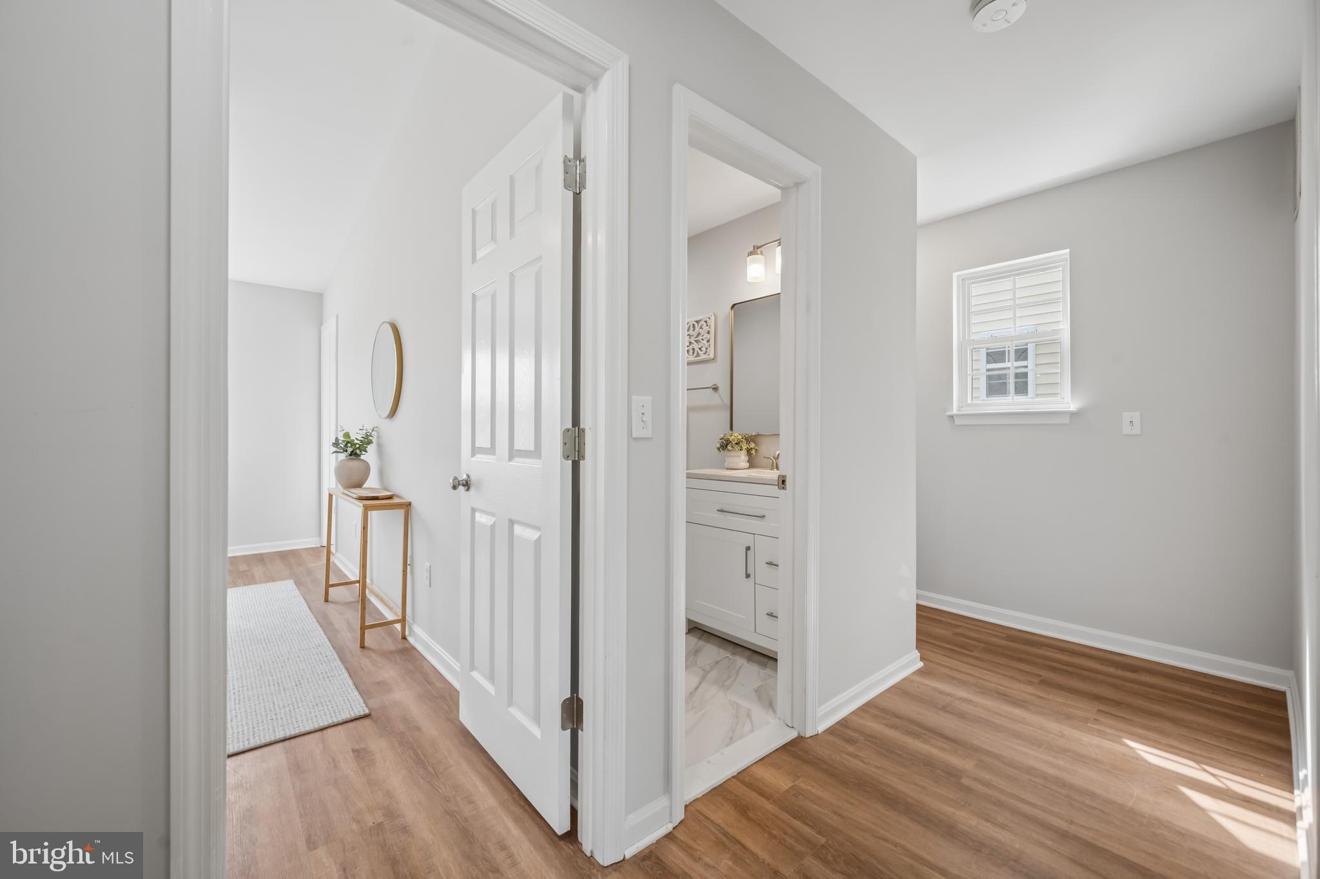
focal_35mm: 14
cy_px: 440
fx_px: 513
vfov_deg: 81.2
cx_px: 660
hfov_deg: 104.3
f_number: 8
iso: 320
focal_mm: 14
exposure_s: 1/80
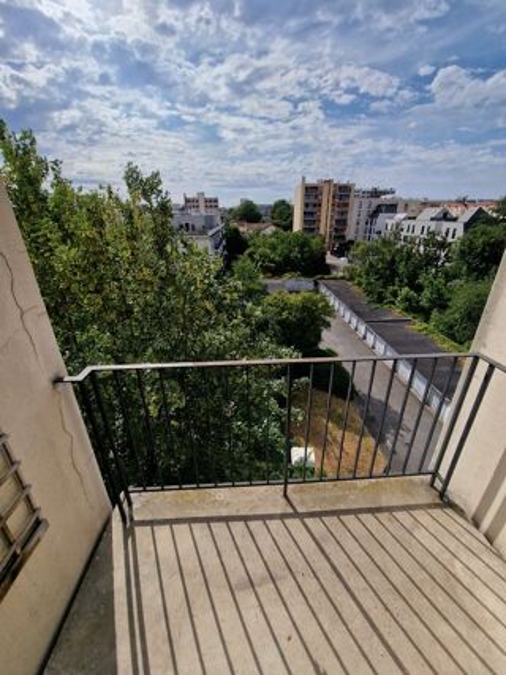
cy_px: 338
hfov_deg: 89.9
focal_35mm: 13
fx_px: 253
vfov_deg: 106.2
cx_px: 253
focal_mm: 2.2
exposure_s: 1/4368
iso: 50
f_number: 2.2
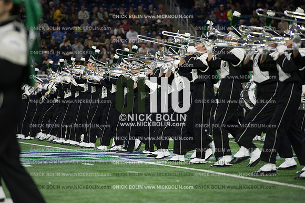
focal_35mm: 195
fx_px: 1651
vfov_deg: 7.0
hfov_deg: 10.6
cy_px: 102
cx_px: 152
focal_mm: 195
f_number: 3.5
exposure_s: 1/1600
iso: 2500
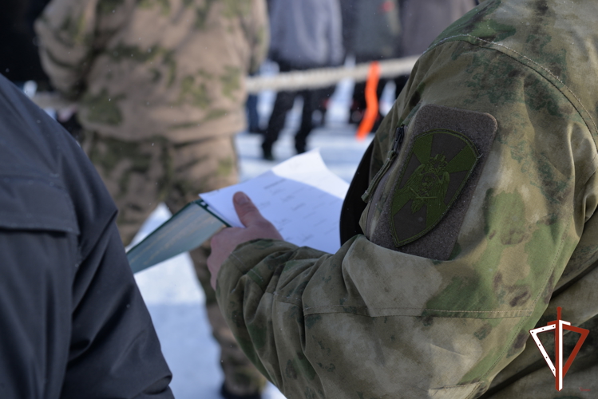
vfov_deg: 18.2
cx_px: 299
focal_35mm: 75
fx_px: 1246
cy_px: 200
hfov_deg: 27.0
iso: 200
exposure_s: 1/640
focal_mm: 75
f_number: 6.3
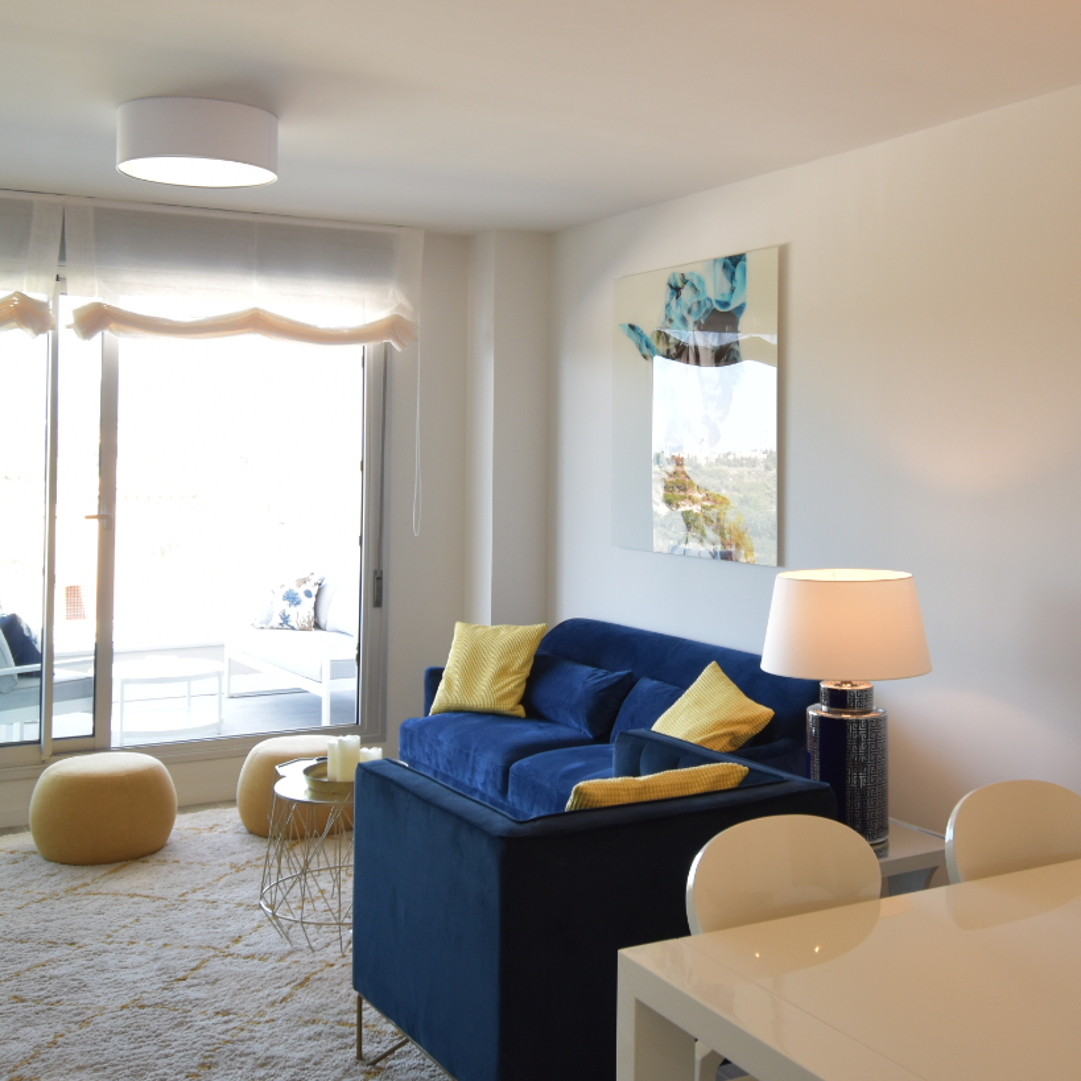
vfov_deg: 43.8
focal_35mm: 38
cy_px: 425
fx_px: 1337
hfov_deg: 44.0
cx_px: 587
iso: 400
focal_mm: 15
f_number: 5.3
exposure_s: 1/60
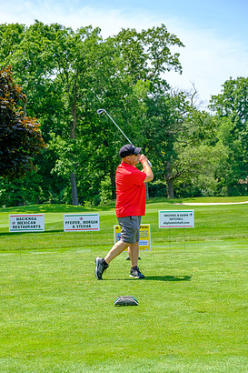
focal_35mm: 67
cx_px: 130
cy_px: 204
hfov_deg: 20.3
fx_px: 693
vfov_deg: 30.1
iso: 200
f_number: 5
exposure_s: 1/500
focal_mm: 40.7
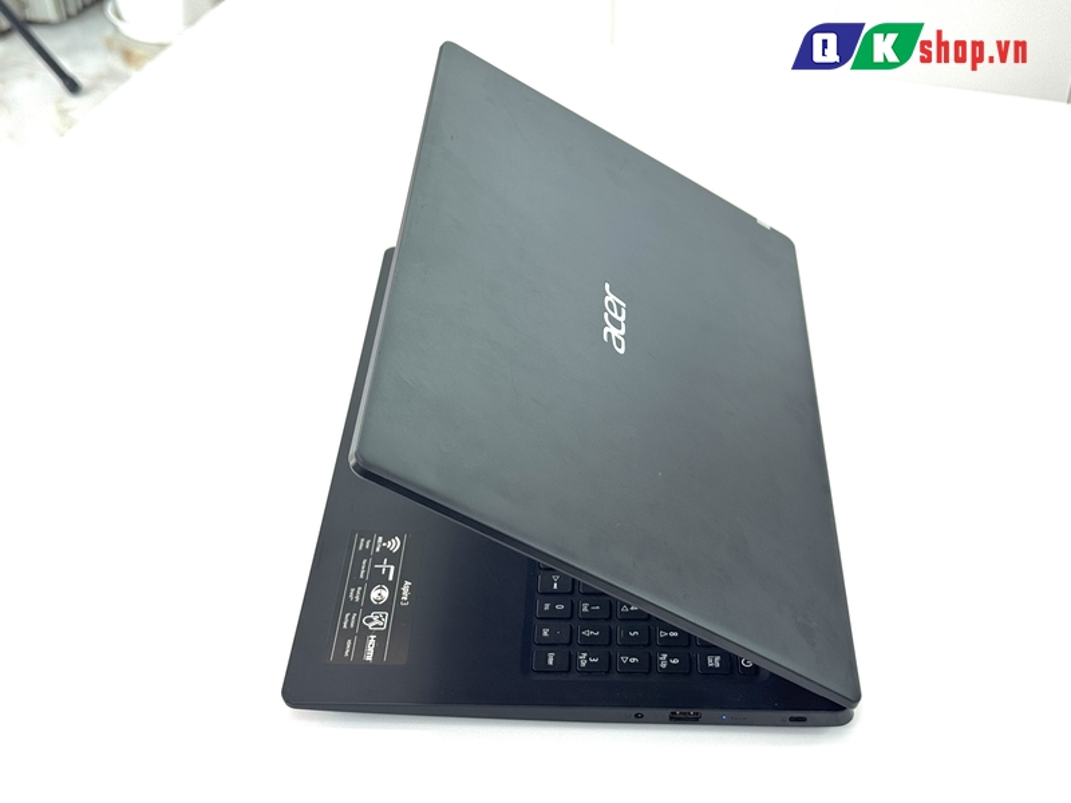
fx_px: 1485
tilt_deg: -38.4
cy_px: 402
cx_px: 536
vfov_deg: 30.3
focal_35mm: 48
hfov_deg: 39.7
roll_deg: +3.5
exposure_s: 1/121
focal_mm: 6.76
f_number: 1.78
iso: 50
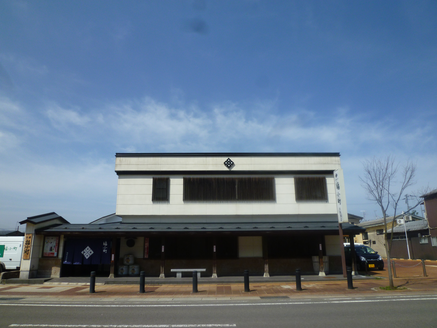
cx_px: 218
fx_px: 303
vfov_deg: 56.8
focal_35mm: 24
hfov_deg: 71.6
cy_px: 164
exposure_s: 1/500
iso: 80
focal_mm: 4.3
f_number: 5.6
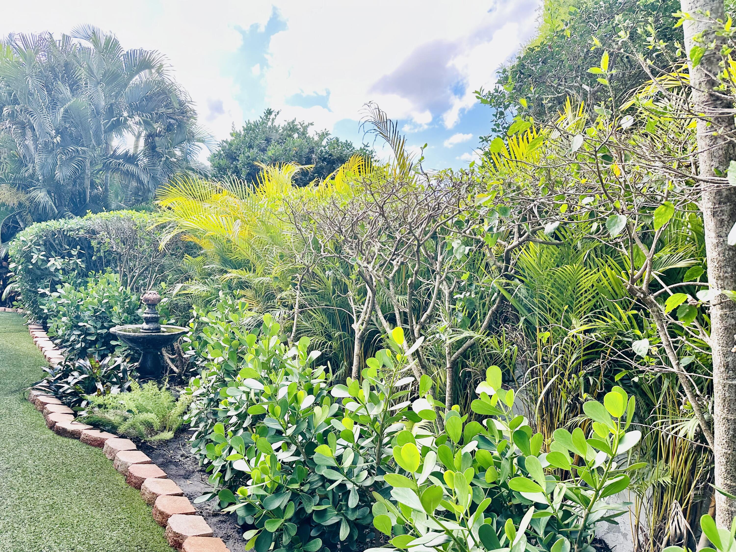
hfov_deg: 71.6
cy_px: 276
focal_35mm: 24
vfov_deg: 56.8
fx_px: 510
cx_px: 368
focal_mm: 6.86
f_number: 1.78
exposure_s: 1/623
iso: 80
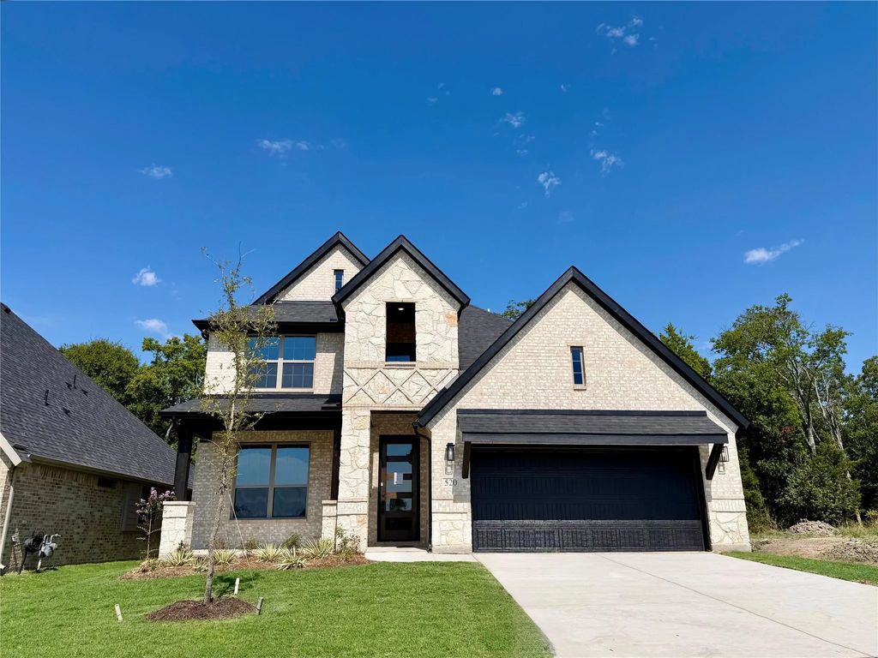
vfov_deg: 56.8
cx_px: 439
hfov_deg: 71.6
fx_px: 609
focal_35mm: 24
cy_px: 329
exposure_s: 1/8130
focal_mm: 6.76
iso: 80
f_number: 1.78
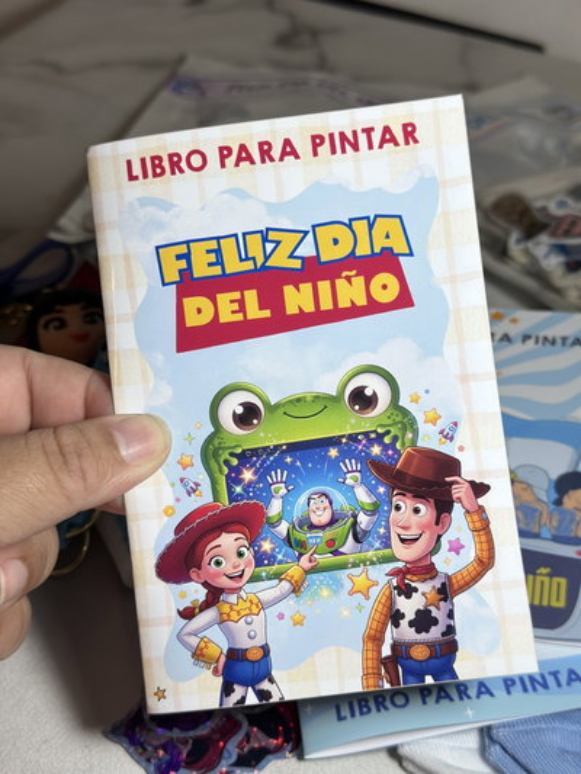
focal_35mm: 48
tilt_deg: -39.2
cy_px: 387
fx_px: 1074
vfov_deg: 39.6
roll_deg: -7.8
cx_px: 290
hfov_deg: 30.3
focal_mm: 6.86
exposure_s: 1/424
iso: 80
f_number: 1.78
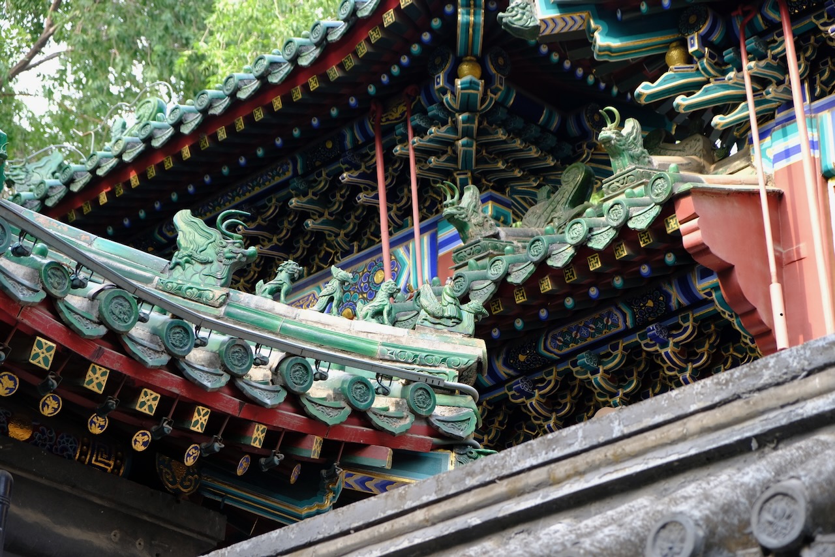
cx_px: 418
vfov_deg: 16.5
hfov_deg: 24.5
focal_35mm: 83
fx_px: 1925
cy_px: 278
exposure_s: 1/100
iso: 200
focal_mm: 55
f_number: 4
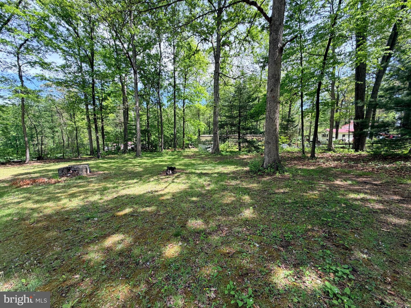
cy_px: 154
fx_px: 166
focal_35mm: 14
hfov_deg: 102.1
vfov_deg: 85.7
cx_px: 206
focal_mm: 2.22
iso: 50
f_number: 2.2
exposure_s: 1/260
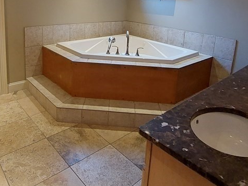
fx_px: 201
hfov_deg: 62.8
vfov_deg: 46.4
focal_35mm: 28
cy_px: 30
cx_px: 98
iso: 250
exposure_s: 1/40
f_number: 2.2
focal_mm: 1.74
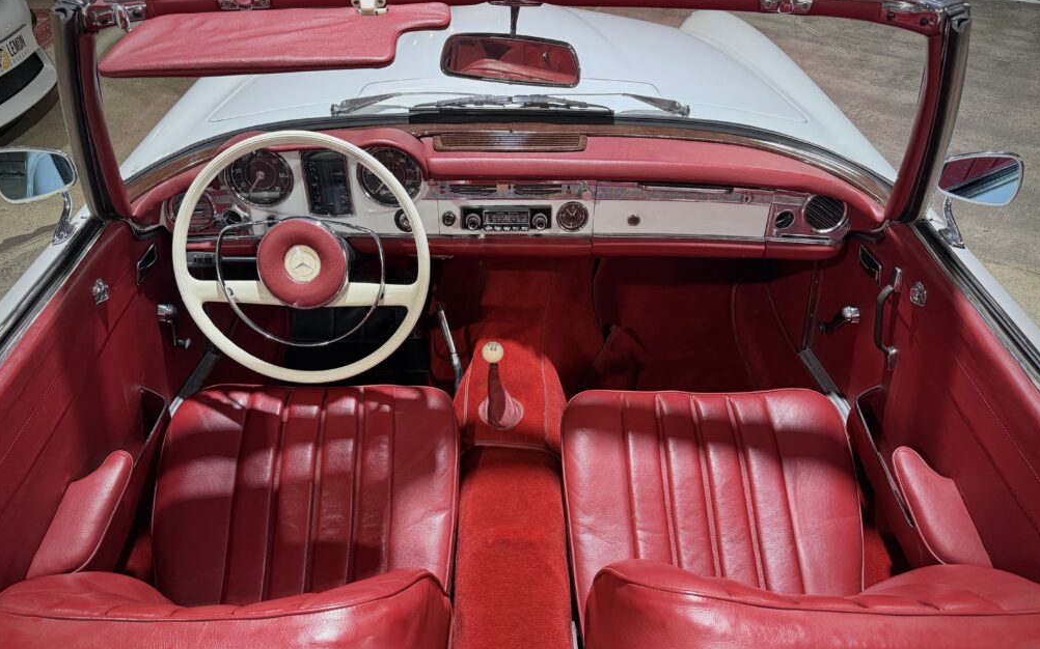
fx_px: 737
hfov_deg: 70.4
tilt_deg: -40.3
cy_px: 368
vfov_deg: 47.5
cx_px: 512
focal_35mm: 26
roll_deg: -1.1
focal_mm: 6.76
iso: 400
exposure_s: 1/50
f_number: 1.78
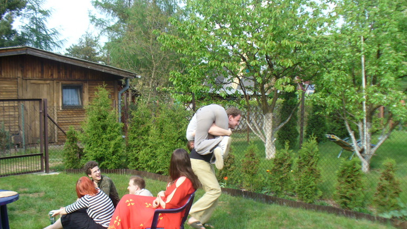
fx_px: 442
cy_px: 135
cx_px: 201
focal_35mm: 41
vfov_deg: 28.9
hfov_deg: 49.4
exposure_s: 1/200
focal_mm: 6.1
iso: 64
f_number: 2.8
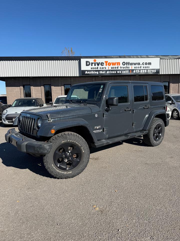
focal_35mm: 24
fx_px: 166
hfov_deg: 56.8
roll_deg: +1.2
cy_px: 120
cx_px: 90
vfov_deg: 71.6
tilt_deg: -7.1
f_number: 1.78
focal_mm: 6.76
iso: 80
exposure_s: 1/4167
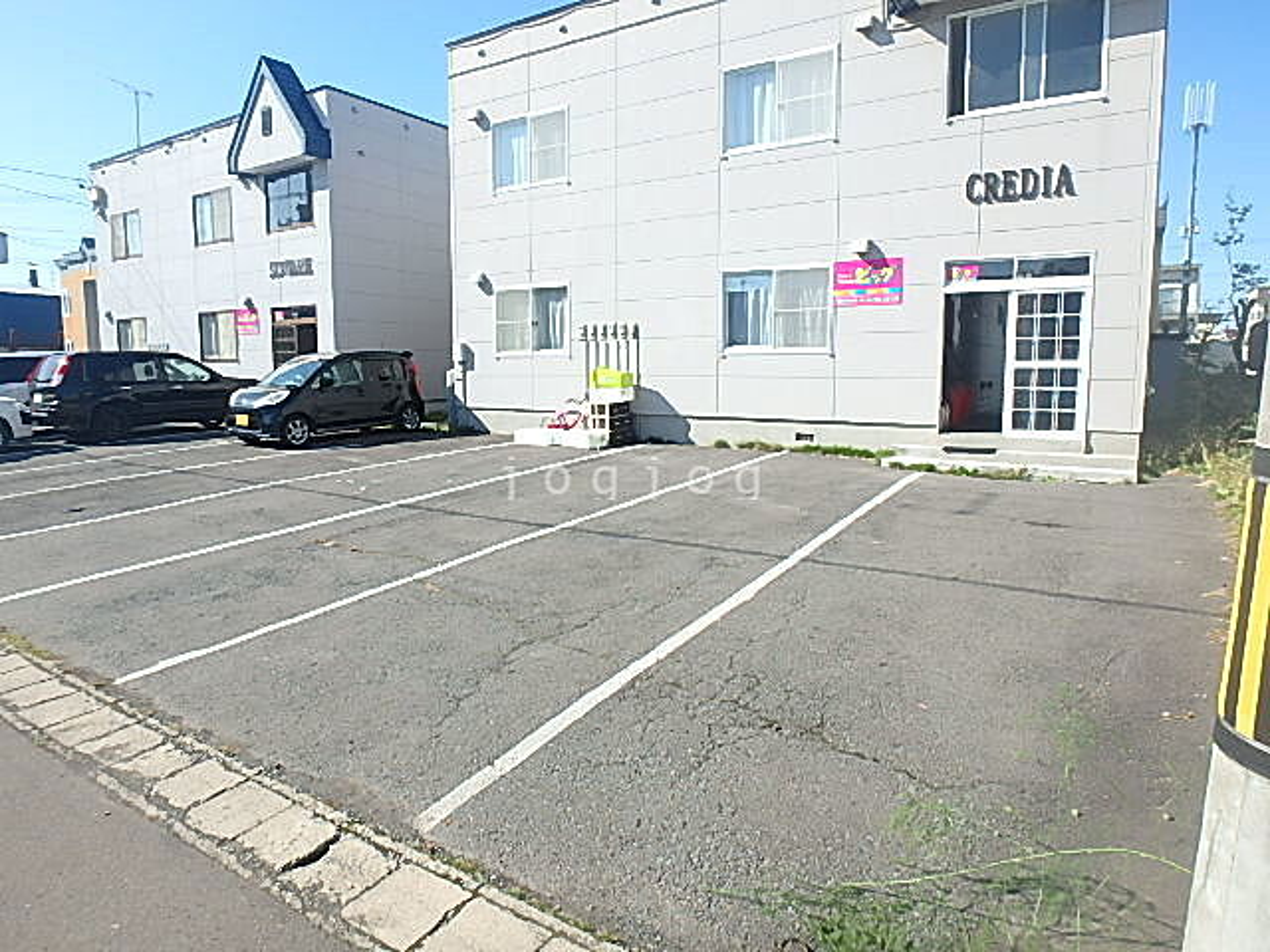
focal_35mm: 21
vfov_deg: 63.4
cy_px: 476
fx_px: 770
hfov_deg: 79.0
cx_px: 635
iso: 125
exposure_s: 1/640
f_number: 3.5
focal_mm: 3.7
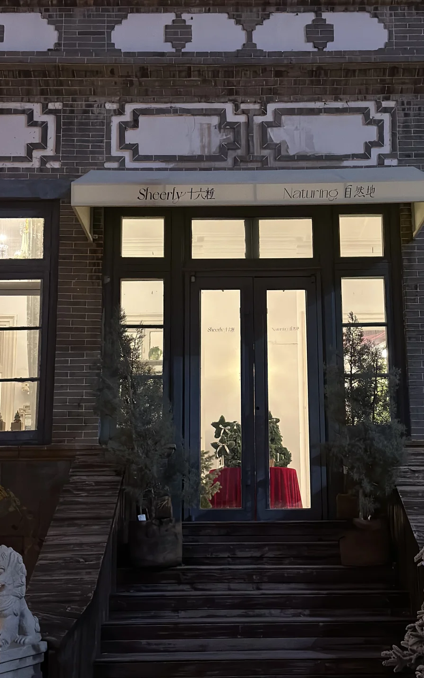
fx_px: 943
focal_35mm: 51
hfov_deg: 25.3
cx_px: 248
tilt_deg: +12.3
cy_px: 339
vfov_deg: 39.6
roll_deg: +0.2
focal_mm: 6.86
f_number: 1.78
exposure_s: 1/27
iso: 800
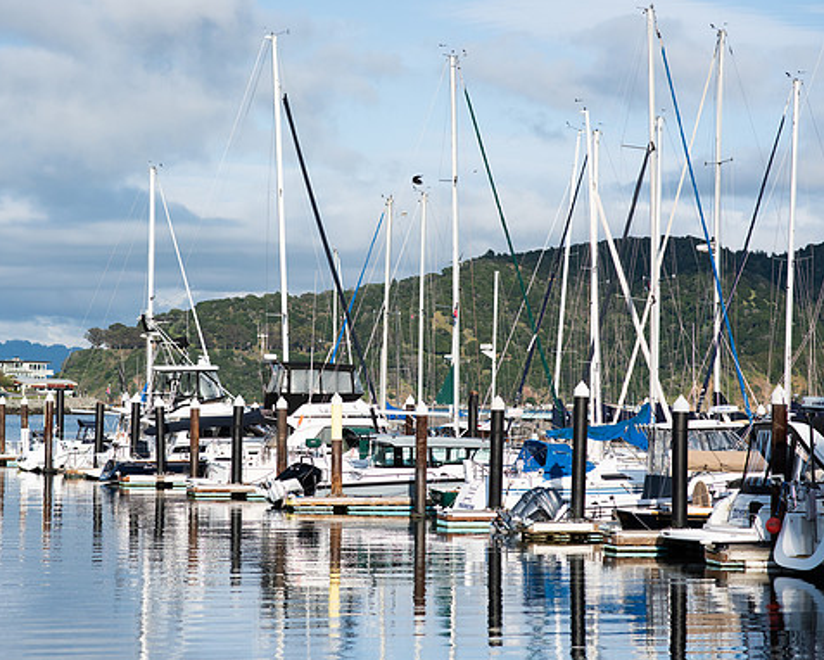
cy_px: 329
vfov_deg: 15.9
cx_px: 344
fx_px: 2367
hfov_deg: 19.7
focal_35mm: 97
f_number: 4
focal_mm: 85
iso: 500
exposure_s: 1/8000
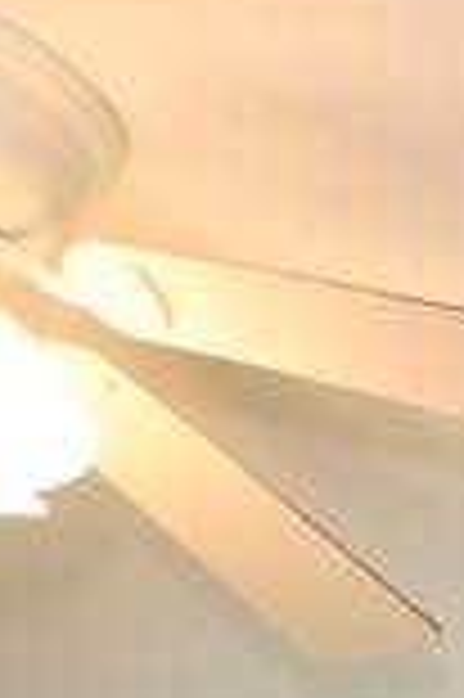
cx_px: 1716
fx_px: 2034
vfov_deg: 15.4
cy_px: 1416
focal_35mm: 105
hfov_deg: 8.5
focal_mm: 10
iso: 320
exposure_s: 1/60
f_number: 4
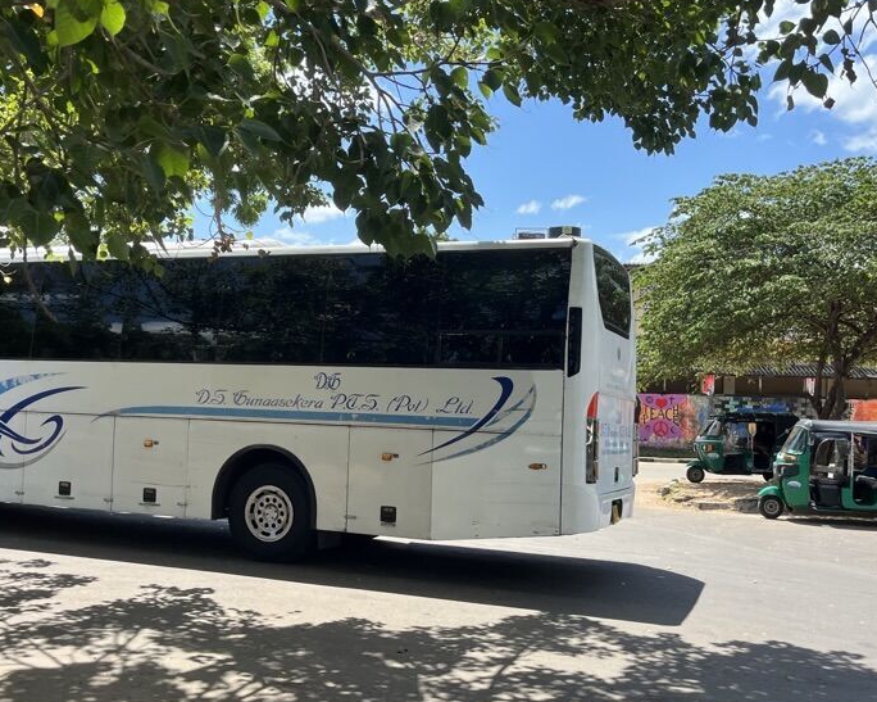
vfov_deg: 39.1
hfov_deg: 47.9
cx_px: 408
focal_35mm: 38
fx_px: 986
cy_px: 331
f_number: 1.6
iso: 50
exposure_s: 1/1199
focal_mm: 5.1
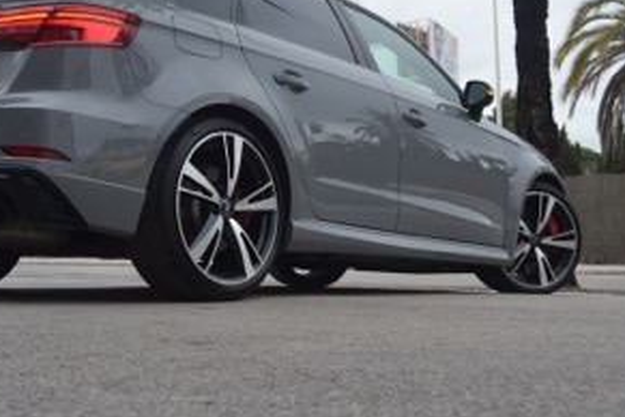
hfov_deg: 37.8
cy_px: 170
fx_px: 903
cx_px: 213
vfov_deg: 25.9
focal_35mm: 52
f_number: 6.3
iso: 100
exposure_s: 1/160
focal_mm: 24
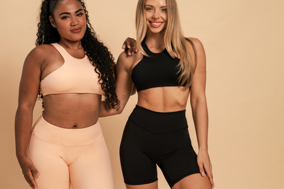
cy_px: 94
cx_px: 101
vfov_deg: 20.3
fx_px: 528
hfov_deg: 29.9
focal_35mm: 67
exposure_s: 1/125
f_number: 8
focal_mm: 50
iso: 100
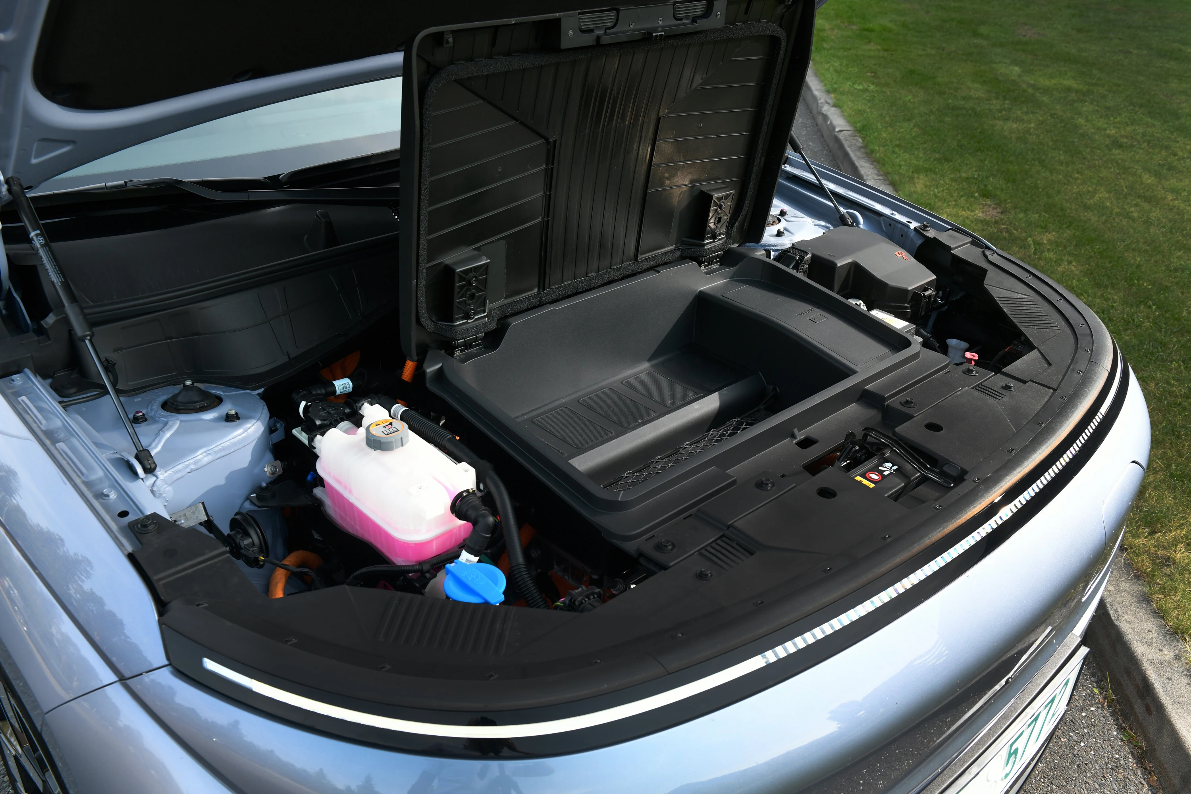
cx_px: 596
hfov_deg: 58.7
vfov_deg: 41.1
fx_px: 1059
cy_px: 397
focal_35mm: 32
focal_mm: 32
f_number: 9
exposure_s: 1/40
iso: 500
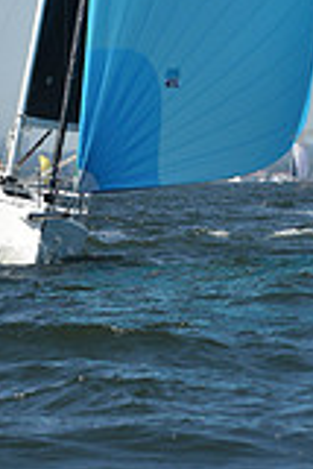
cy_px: -293
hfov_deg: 2.8
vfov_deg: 4.2
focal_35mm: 489
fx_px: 6363
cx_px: 139
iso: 250
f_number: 8
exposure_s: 1/1250
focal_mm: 135
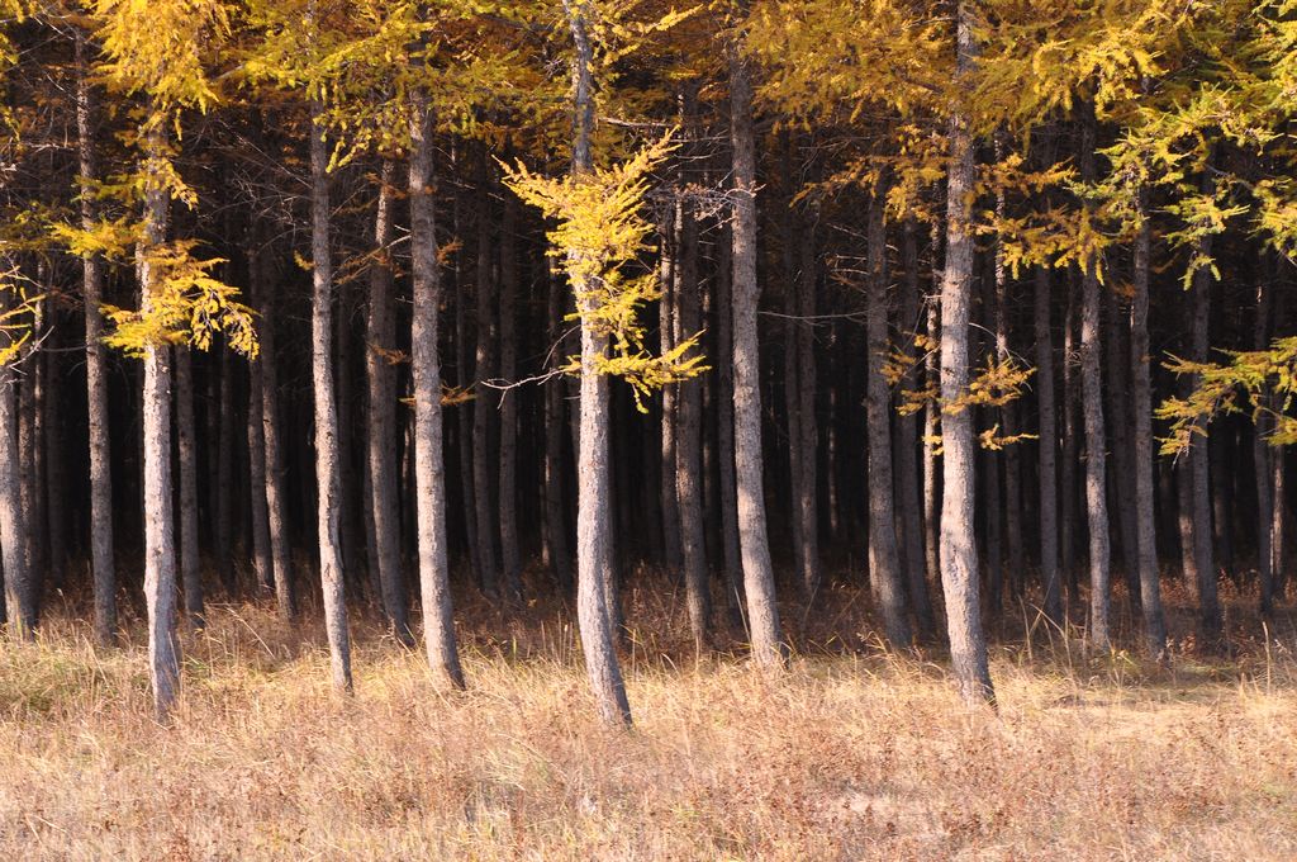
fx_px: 3778
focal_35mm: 105
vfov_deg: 13.0
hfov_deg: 19.5
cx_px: 648
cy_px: 431
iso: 200
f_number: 14
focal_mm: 70
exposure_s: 1/40
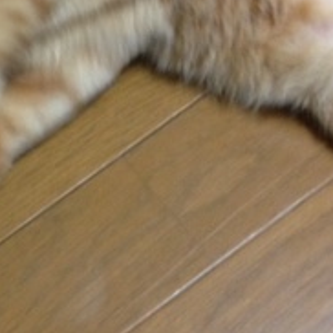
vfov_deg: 15.9
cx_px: -18
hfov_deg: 15.6
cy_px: 88
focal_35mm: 109
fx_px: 1186
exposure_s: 1/20
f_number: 2.4
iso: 250
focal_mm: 4.28
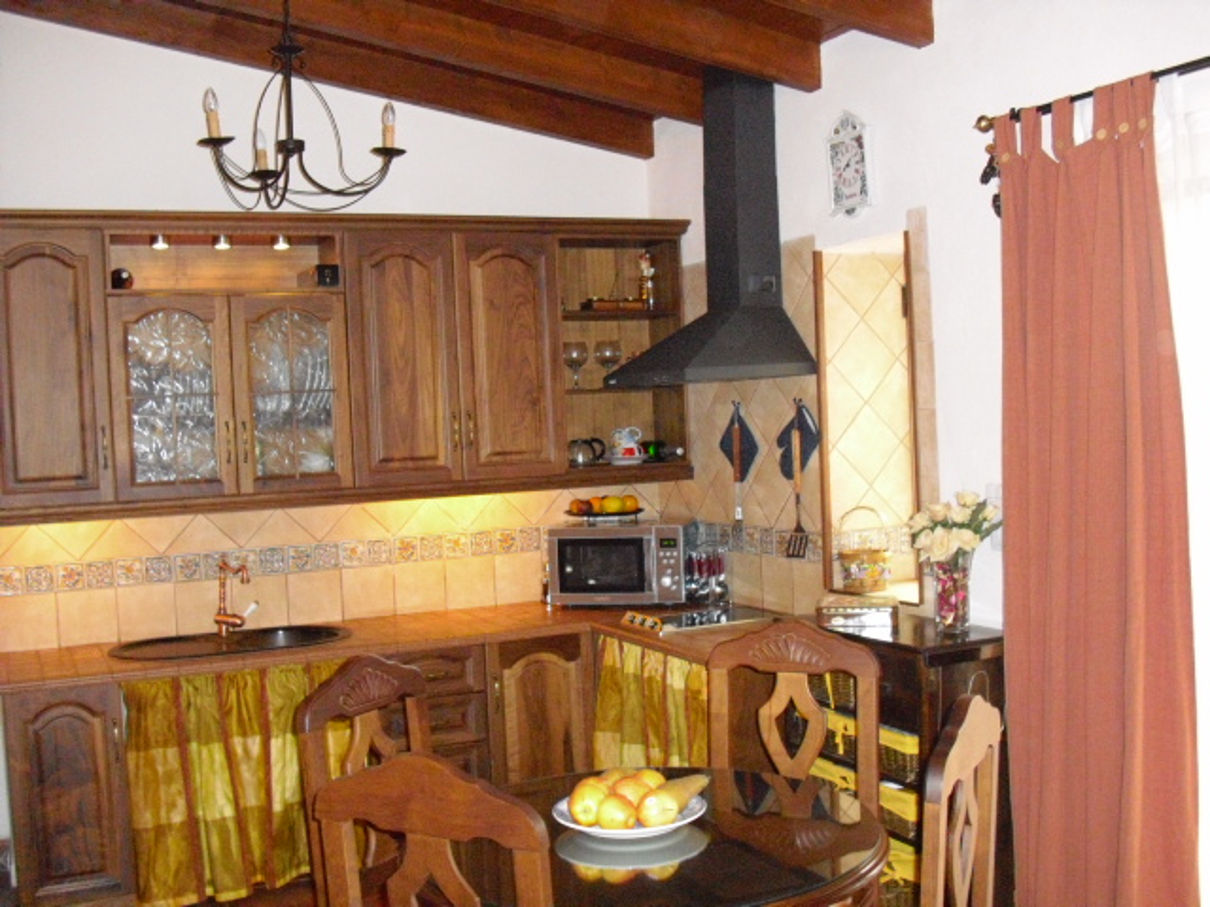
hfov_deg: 49.0
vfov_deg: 37.7
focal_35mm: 38
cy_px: 454
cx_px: 605
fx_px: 1328
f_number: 2.8
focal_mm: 6.2
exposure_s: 1/60
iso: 800
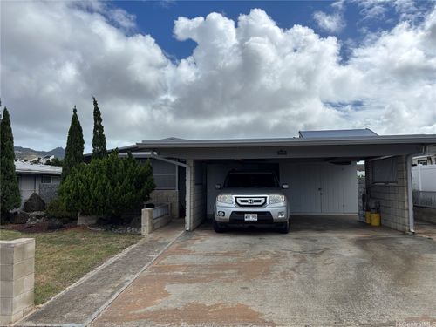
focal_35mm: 26
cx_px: 218
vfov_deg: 53.1
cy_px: 164
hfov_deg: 67.3
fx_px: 327
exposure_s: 1/6329
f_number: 1.6
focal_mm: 5.96
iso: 50
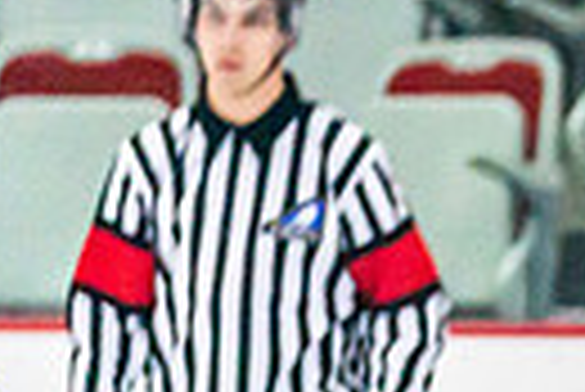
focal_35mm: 959
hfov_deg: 2.1
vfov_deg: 1.4
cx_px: 1316
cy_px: 1028
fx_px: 15601
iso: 3200
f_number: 2.8
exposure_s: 1/1250
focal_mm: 170
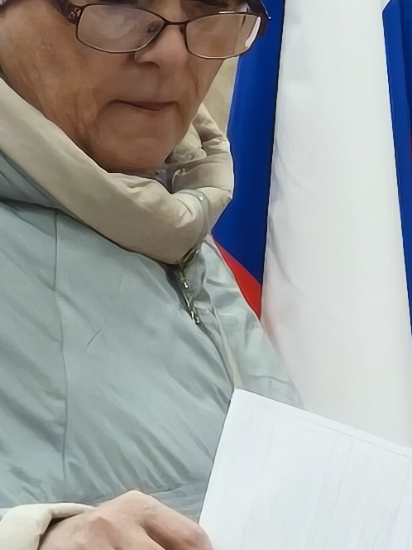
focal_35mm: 614
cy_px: 1035
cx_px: -28
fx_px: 9744
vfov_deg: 3.2
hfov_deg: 2.4
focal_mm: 7.1
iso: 800
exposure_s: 1/99.9
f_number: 1.9
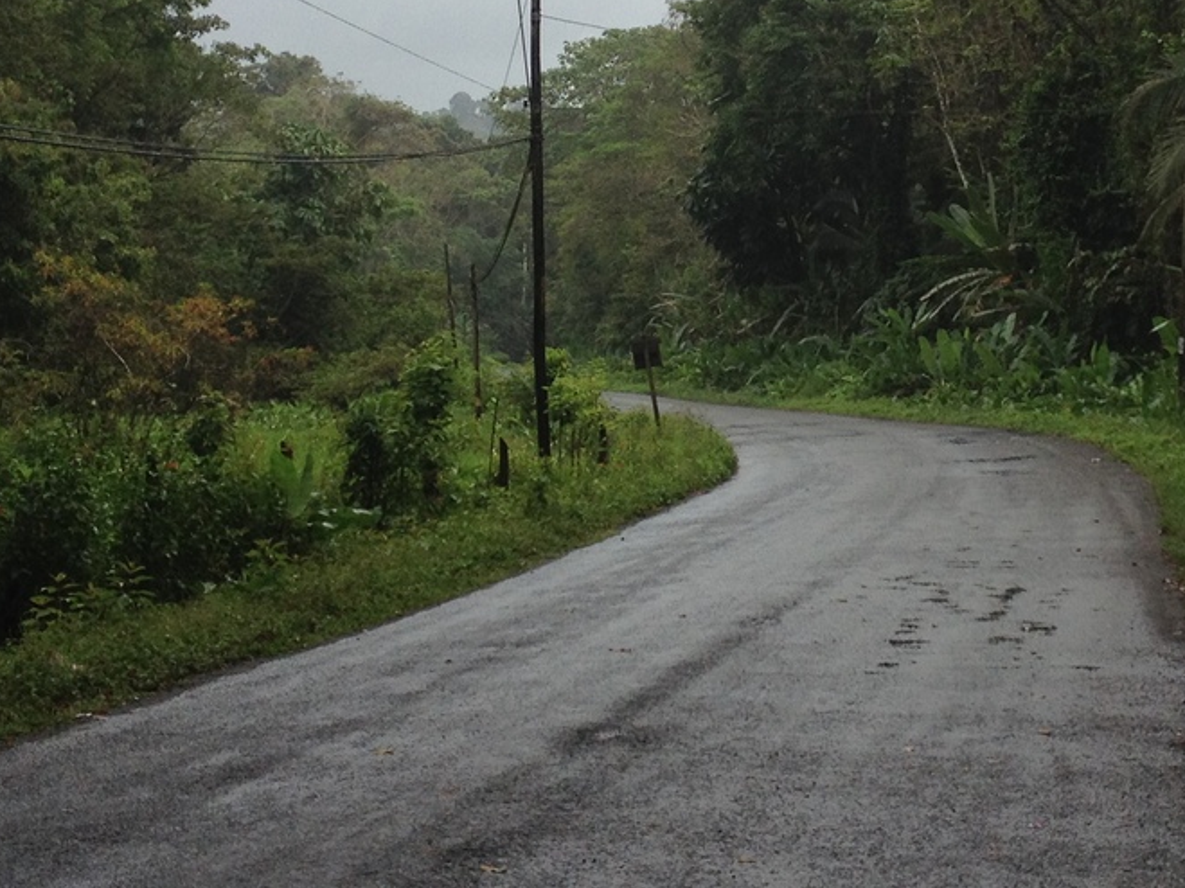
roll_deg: +0.6
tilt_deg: +0.8
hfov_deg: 22.9
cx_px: 797
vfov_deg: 17.2
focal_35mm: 85
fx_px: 2909
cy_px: 194
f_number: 2.4
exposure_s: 1/378
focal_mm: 4.28
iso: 50
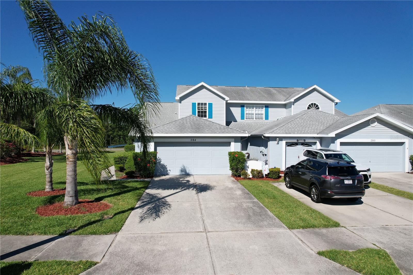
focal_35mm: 22
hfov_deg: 78.6
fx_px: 252
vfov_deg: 57.2
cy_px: 138
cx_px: 206
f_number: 2.8
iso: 130
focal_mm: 8.38
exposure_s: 1/3200
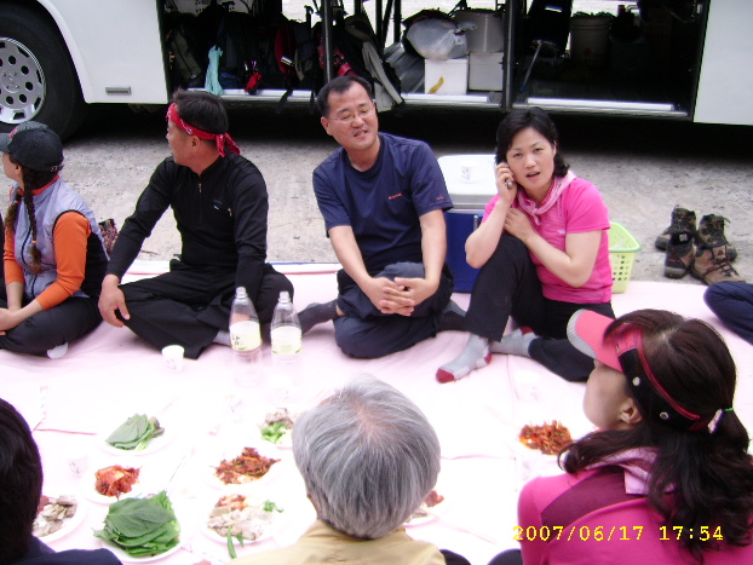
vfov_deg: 39.7
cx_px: 372
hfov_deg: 51.3
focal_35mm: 36
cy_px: 281
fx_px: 783
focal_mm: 5.95
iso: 100
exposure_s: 1/54
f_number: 2.8
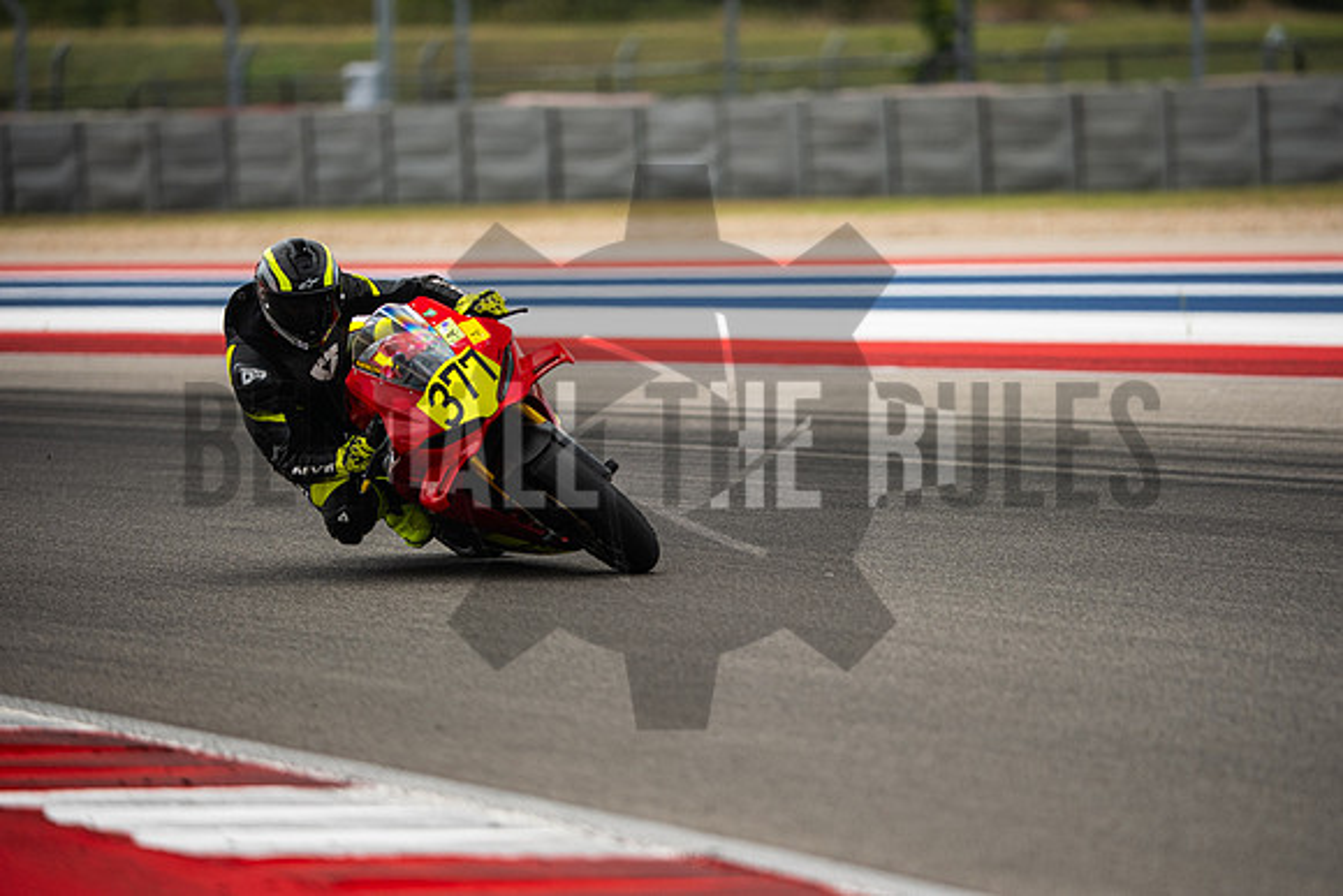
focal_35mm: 300
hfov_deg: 6.9
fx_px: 11194
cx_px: 672
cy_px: 448
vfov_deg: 4.6
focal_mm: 200
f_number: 2
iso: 320
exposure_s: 1/4000
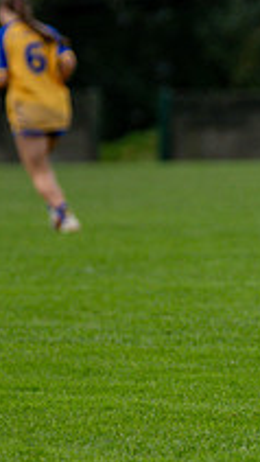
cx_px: 572
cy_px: 173
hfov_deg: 1.3
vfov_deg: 2.4
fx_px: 11094
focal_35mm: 907
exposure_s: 1/2500
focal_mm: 210
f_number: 2.8
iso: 320
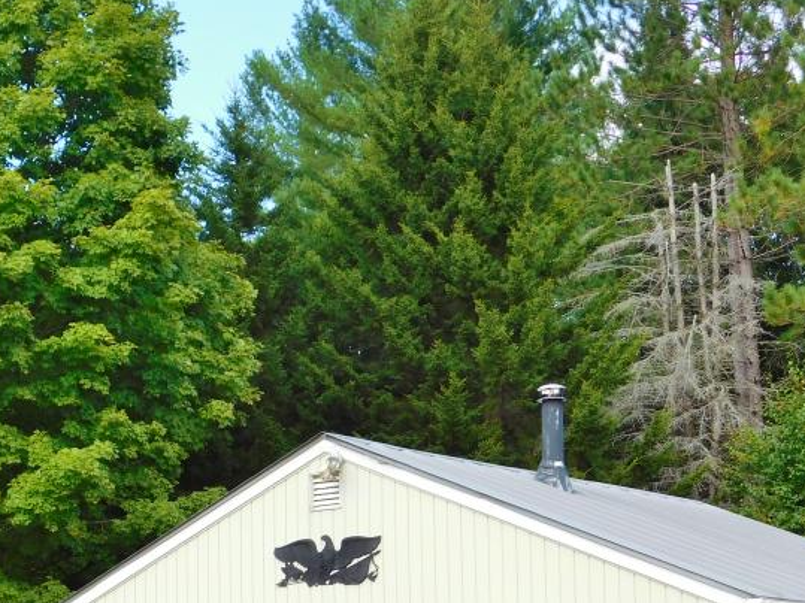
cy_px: 537
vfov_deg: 19.1
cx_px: 275
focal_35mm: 76
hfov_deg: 25.5
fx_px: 1767
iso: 125
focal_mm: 7.1
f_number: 3.6
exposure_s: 1/400
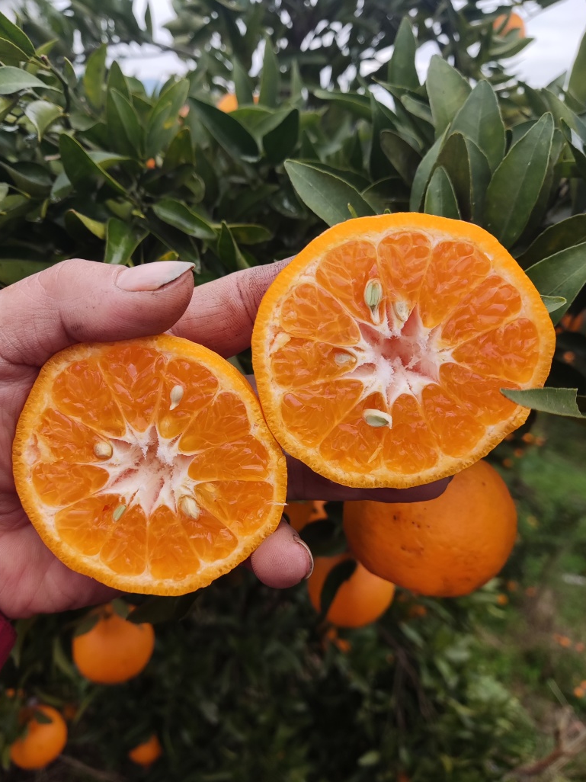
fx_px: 587
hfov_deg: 53.0
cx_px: 287
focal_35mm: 26
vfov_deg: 67.3
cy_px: 390
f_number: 1.79
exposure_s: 1/100
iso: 90
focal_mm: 4.71
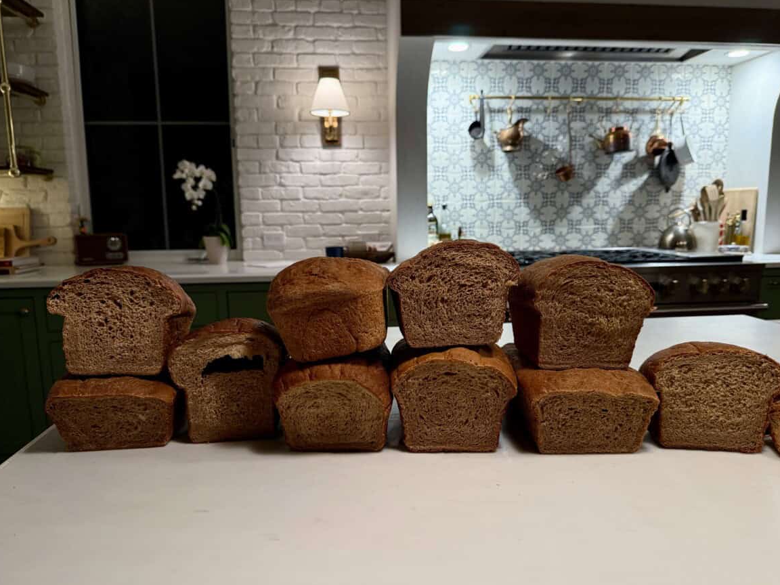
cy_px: 302
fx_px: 563
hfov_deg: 69.4
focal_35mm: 25
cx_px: 399
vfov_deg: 54.9
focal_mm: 6.8
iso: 400
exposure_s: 1/120
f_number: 1.8
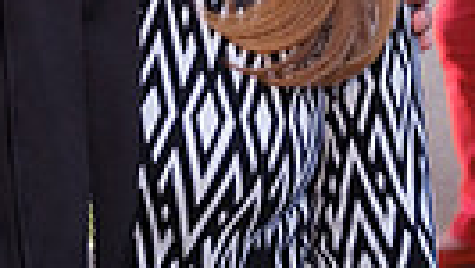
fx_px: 2243
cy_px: -288
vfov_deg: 6.6
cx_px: 25
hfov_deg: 12.0
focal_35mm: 178
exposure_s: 1/60
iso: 1600
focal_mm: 25.7
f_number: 2.8
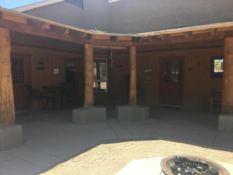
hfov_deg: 61.7
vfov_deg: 48.2
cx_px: 116
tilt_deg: -2.5
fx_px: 195
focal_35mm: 29
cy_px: 88
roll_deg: -0.5
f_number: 2.2
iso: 25
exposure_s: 1/596
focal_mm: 4.15
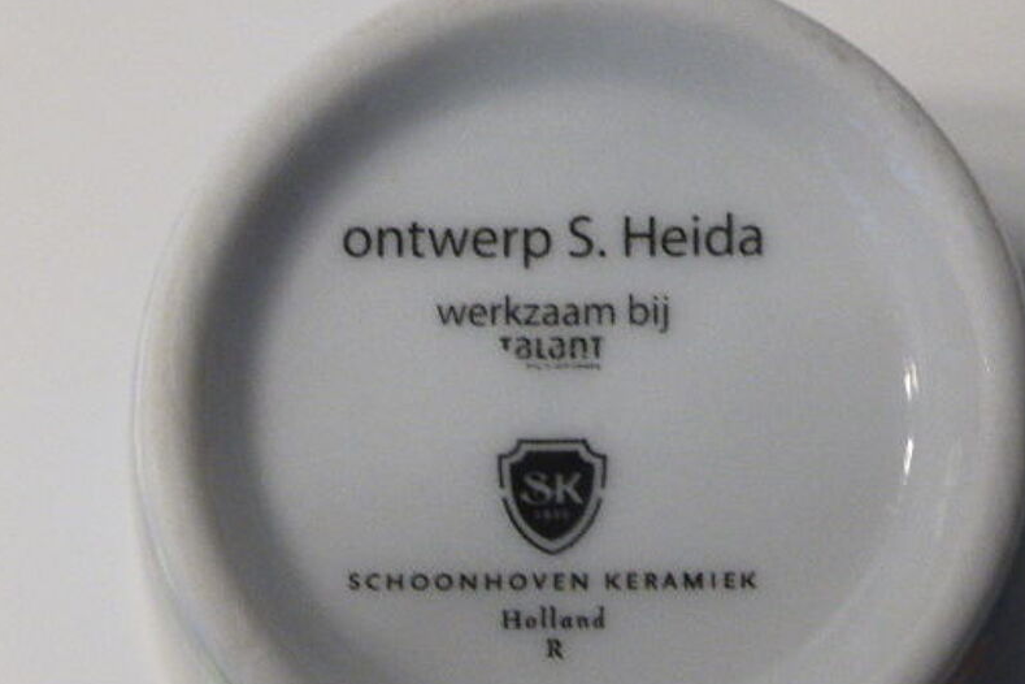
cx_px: 605
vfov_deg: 15.0
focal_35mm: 91
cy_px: 453
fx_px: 2591
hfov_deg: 22.4
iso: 400
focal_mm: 11.7
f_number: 4.9
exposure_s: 1/20
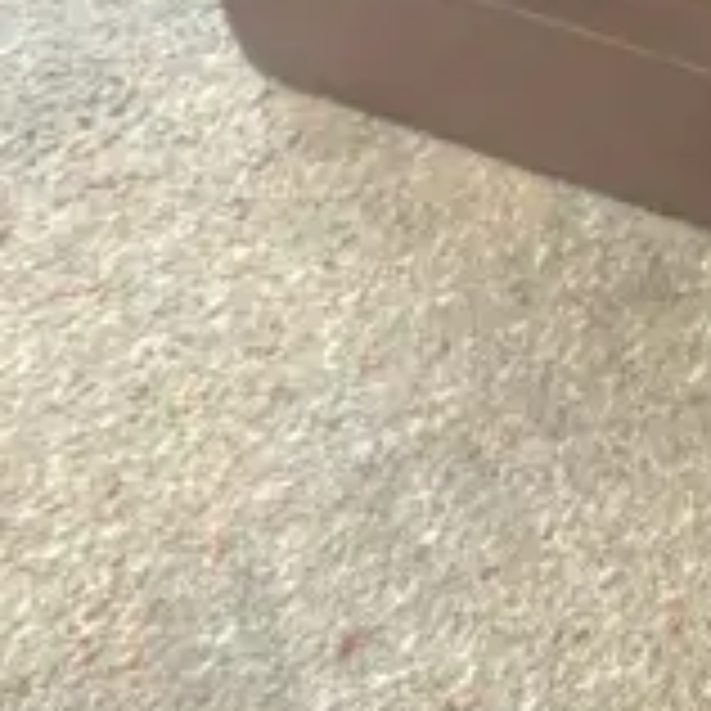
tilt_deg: -42.2
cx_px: 1530
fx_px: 3462
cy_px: -302
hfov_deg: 10.5
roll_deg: +2.5
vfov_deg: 11.3
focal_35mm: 149
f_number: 1.8
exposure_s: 1/33
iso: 250
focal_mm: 4.25
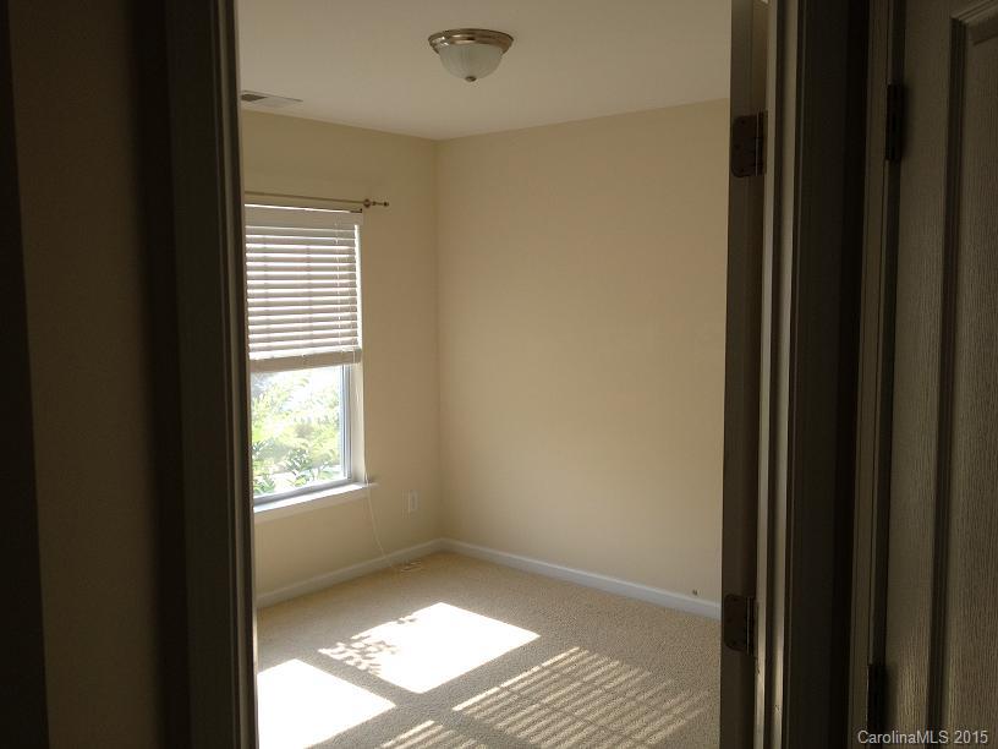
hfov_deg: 52.6
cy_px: 374
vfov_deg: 40.7
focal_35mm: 35
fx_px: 1009
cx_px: 499
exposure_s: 1/177
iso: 64
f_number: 2.4
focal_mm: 4.28
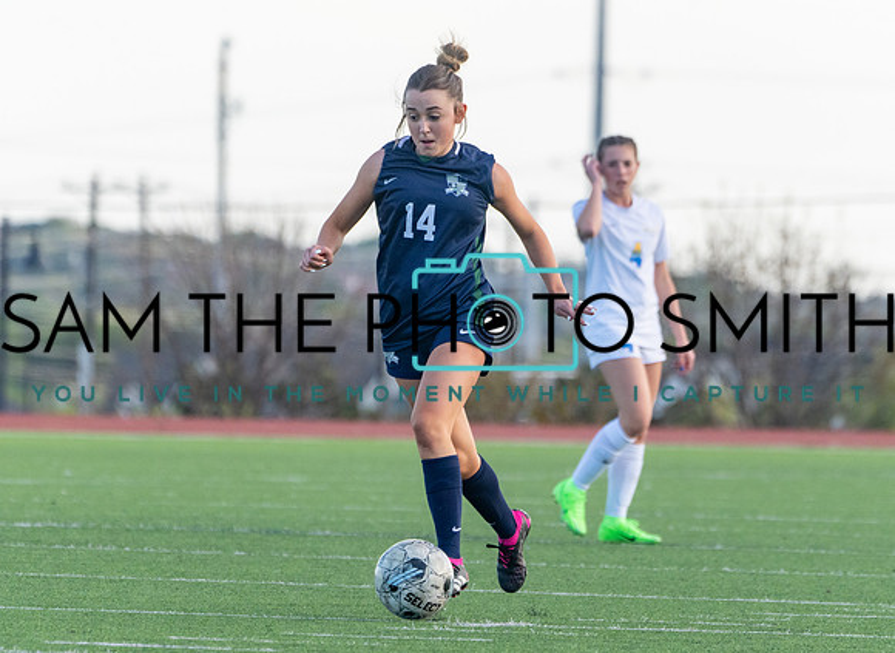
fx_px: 13383
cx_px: 462
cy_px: 346
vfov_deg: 2.8
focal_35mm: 523
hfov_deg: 3.8
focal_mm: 354
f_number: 8
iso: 1250
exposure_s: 1/1250
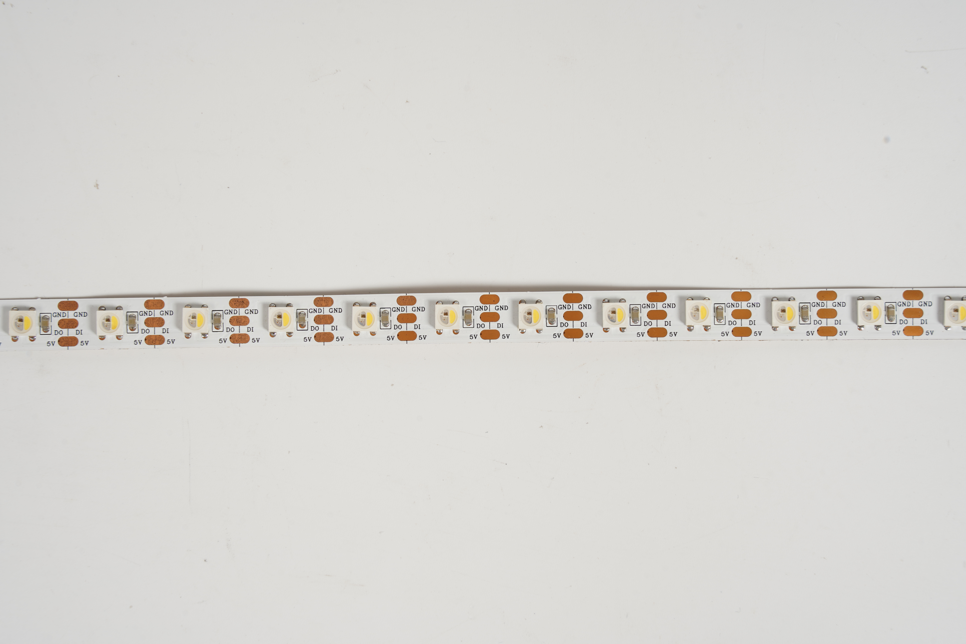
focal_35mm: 100
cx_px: 483
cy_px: 322
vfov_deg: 13.7
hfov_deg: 20.4
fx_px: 2683
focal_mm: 100
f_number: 14
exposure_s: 1/125
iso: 100
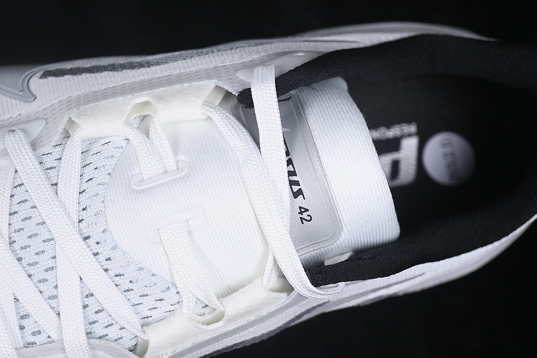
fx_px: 1119
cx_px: 268
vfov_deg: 18.2
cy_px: 179
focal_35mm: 75
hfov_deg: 27.0
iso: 160
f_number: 7.1
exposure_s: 1/80
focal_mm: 50
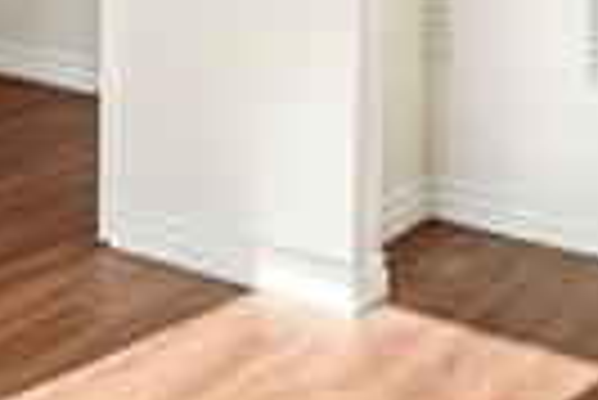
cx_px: 58
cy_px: -234
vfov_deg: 16.0
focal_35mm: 77
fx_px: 1280
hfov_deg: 25.5
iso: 400
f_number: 8
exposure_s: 1/60
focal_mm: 16
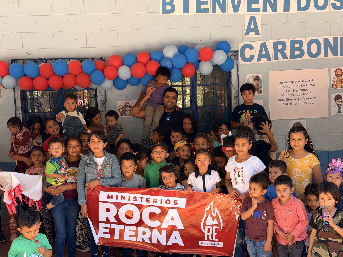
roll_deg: +2.1
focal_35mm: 48
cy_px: 128
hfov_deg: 39.7
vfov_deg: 30.3
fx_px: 476
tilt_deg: -7.0
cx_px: 172
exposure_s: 1/240
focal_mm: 6.76
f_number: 1.78
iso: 80
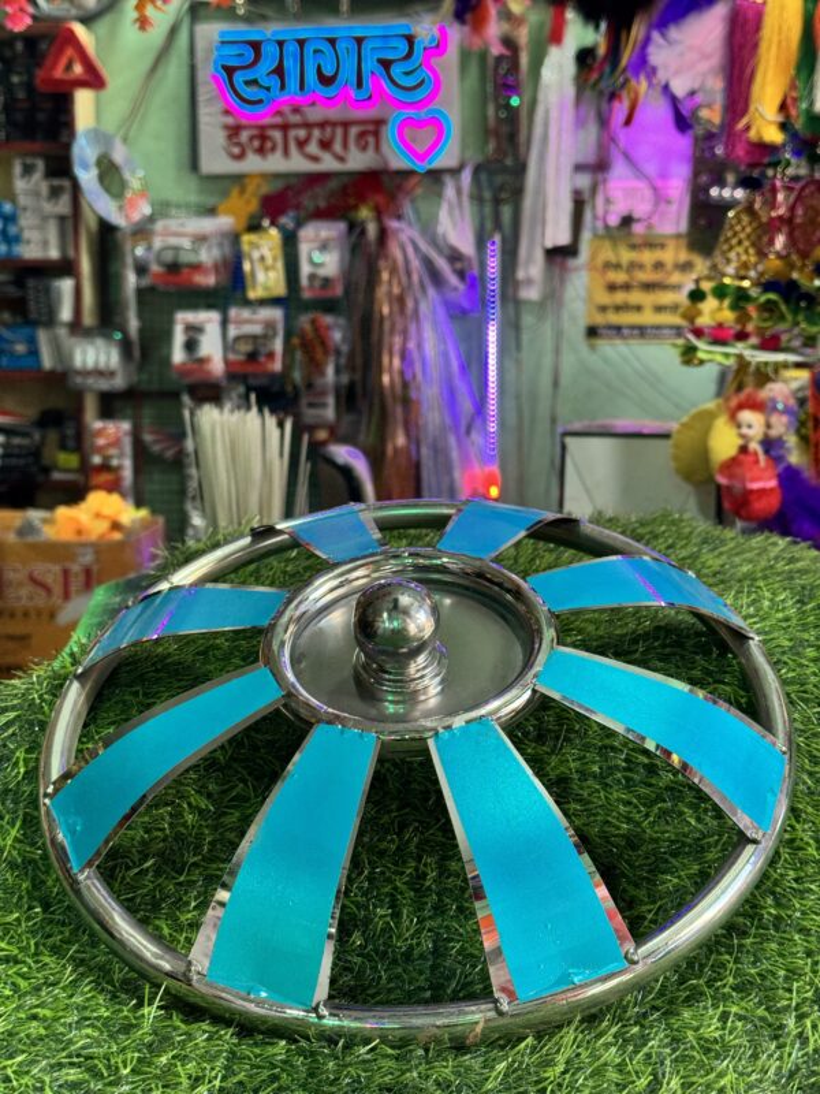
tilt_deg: -7.0
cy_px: 547
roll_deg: -0.6
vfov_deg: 39.7
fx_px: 1516
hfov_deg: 30.3
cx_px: 410
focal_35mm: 48
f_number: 1.78
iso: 50
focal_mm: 6.76
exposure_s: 1/50
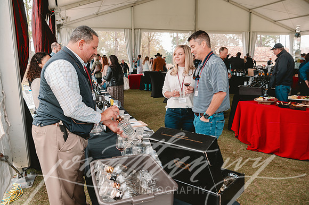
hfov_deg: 60.3
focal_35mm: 31
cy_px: 102
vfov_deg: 42.3
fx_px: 266
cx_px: 154
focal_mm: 31
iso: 320
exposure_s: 1/250
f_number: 4.5
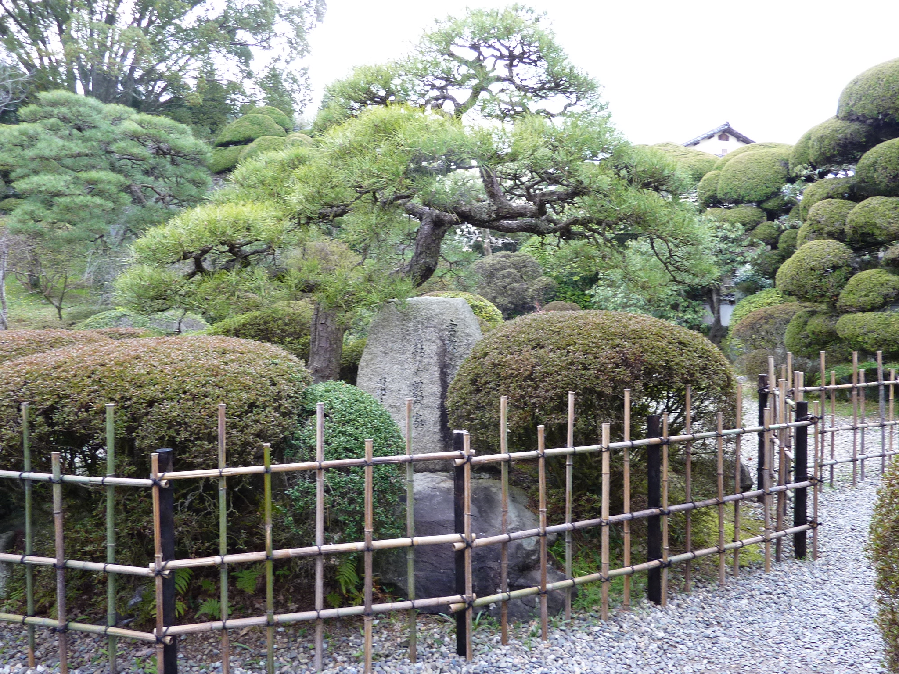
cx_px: 450
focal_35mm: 25
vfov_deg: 54.9
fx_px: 649
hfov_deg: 69.4
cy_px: 337
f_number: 3.3
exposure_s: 1/30
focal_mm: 4.1
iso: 125
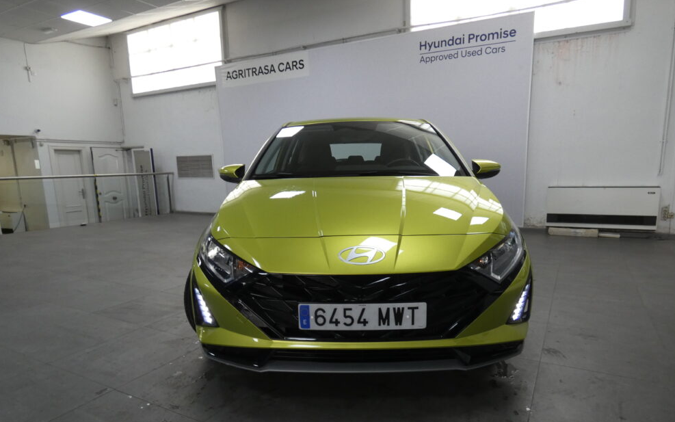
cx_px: 345
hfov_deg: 79.6
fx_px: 405
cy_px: 250
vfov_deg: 54.7
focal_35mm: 22
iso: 200
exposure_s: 1/60
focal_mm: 3.6
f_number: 2.8
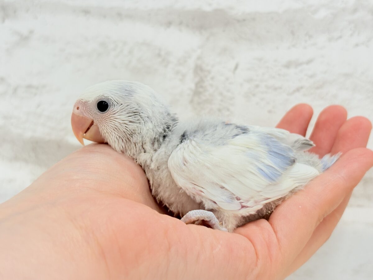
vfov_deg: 28.0
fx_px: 560
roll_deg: -3.1
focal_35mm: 52
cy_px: 140
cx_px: 186
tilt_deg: -4.8
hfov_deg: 36.8
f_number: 1.6
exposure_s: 1/100
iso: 64
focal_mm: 5.96
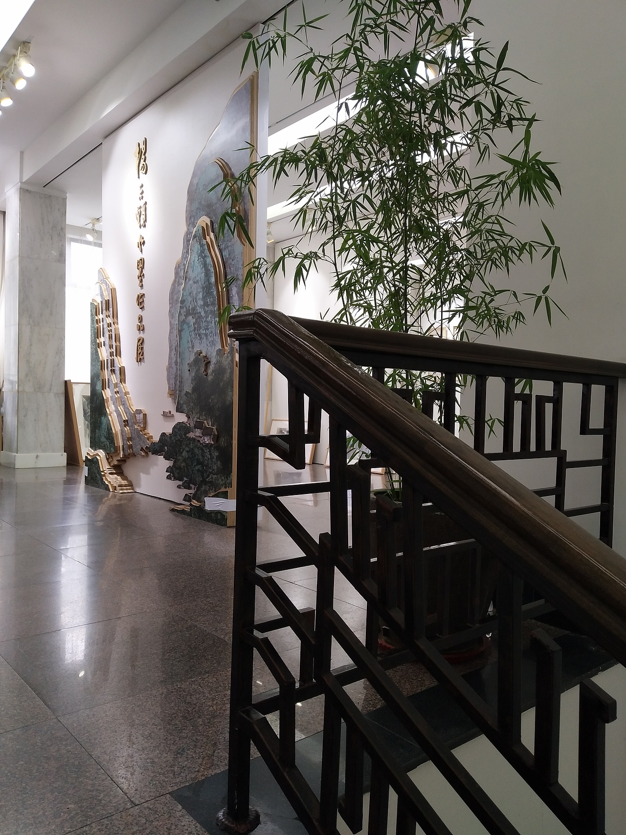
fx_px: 627
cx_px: 313
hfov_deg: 53.1
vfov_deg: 67.3
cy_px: 418
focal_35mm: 26
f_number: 2
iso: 100
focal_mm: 3.88
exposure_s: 1/50
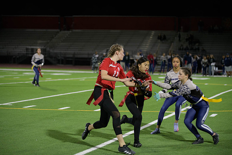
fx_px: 677
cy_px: 78
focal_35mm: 105
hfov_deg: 19.5
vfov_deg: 13.0
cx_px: 116
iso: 2500
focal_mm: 105
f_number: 2.8
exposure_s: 1/640
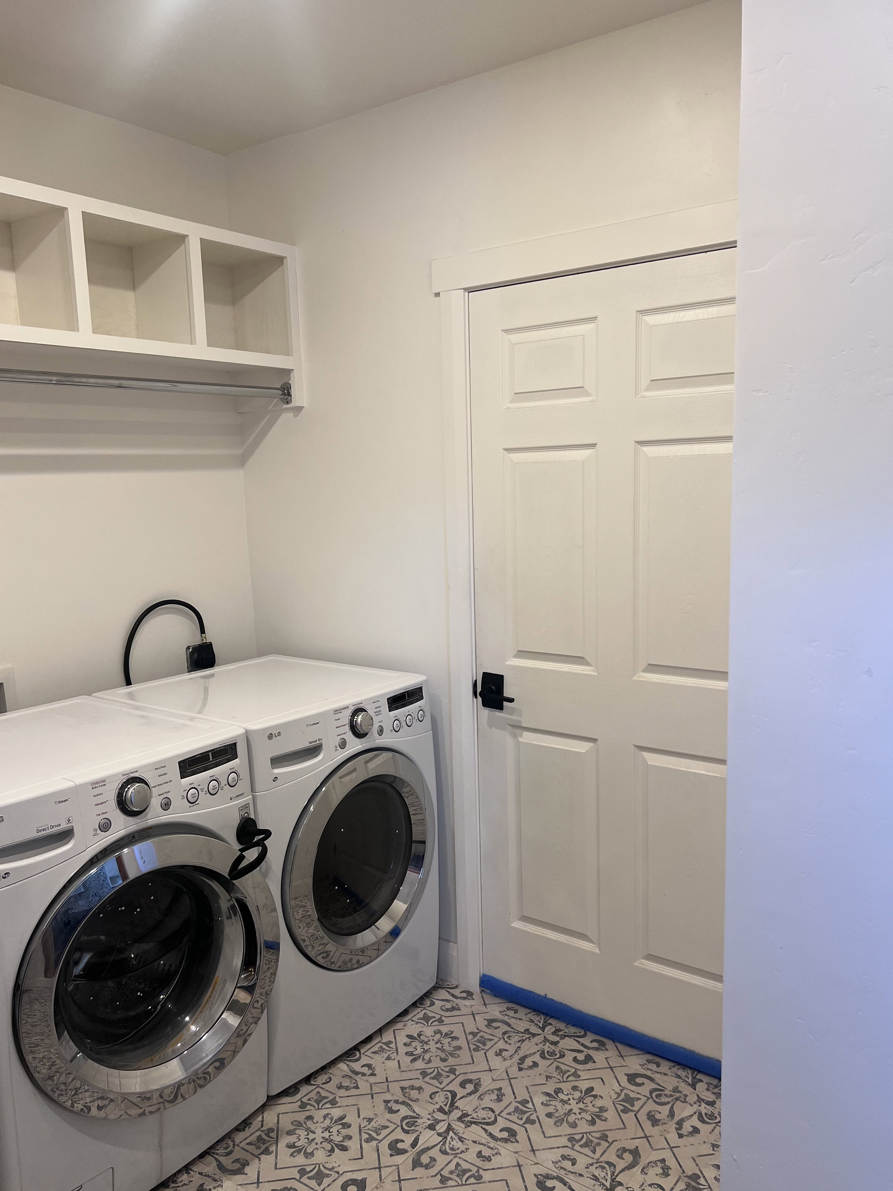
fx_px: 963
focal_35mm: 28
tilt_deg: -10.0
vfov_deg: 63.4
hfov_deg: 49.7
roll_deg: +1.2
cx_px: 449
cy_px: 616
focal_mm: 5.7
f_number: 1.5
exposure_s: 1/60
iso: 80
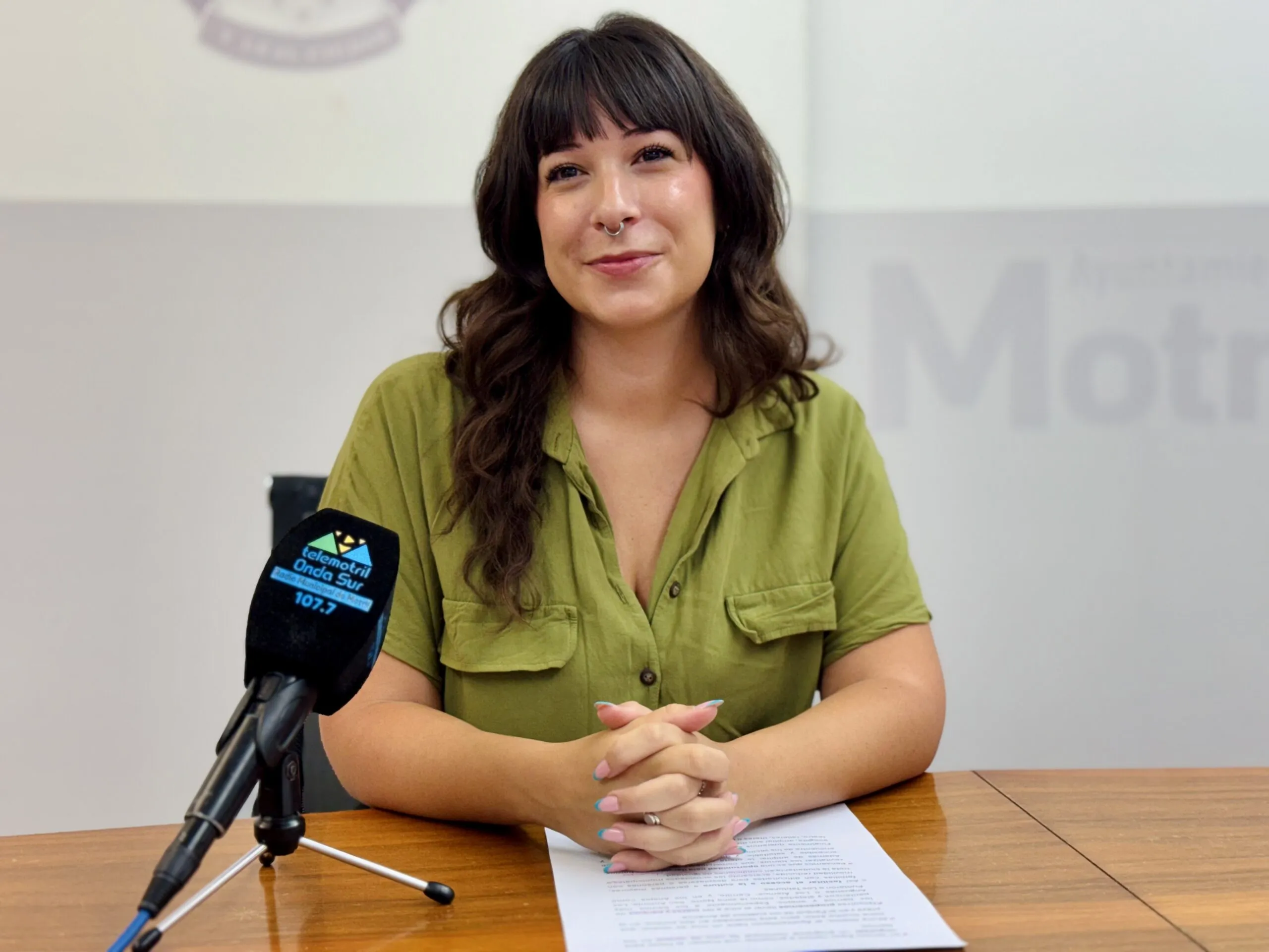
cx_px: 634
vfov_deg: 30.3
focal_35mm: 48
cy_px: 476
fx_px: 1760
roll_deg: +0.8
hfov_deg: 39.7
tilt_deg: -5.1
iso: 80
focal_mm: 6.76
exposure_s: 1/100
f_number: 1.78
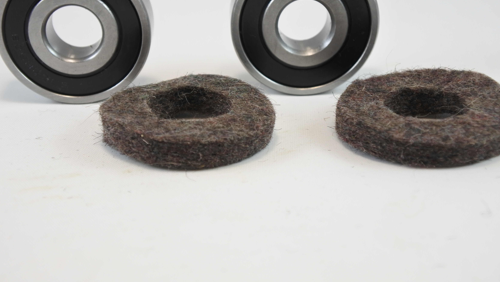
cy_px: 87
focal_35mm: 71
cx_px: 240
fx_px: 941
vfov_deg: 16.9
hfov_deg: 29.7
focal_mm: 21.4
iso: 450
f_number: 4.8
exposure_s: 1/125
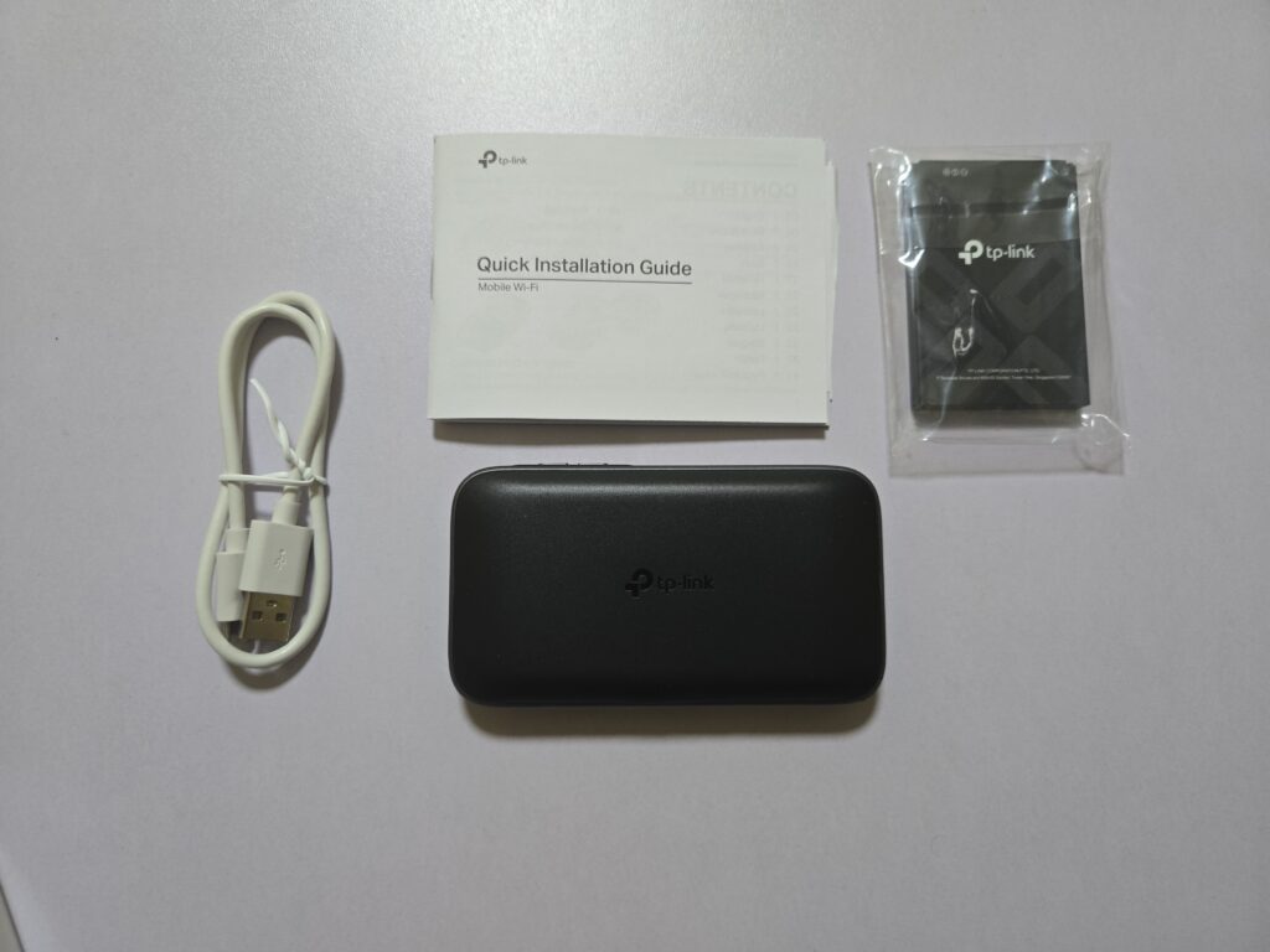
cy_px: 476
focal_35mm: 23
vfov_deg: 58.9
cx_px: 635
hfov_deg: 73.9
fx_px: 844
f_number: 1.8
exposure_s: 1/100
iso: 320
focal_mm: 5.4
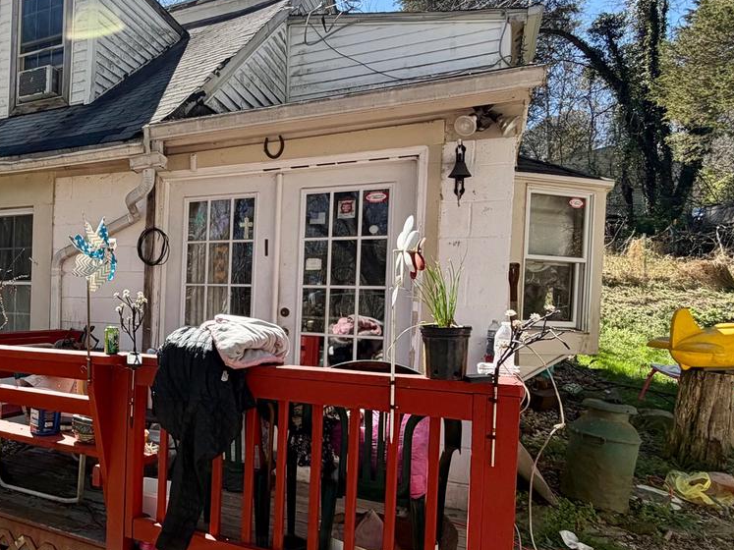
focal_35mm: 27
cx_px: 150
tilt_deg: -0.5
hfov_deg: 60.3
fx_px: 572
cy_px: 314
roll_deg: -1.9
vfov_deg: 51.2
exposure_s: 1/770
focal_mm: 2.22
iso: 40
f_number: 2.2
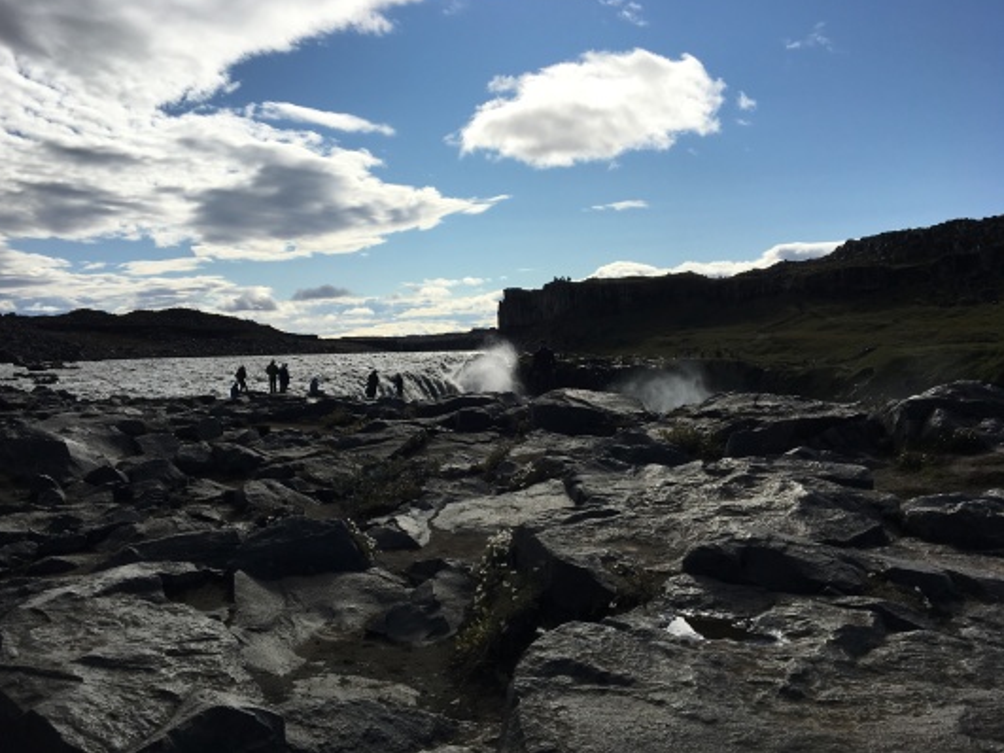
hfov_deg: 60.0
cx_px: 489
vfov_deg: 46.8
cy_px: 365
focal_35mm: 30
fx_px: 870
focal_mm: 4.15
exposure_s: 1/5495
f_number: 2.2
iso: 25
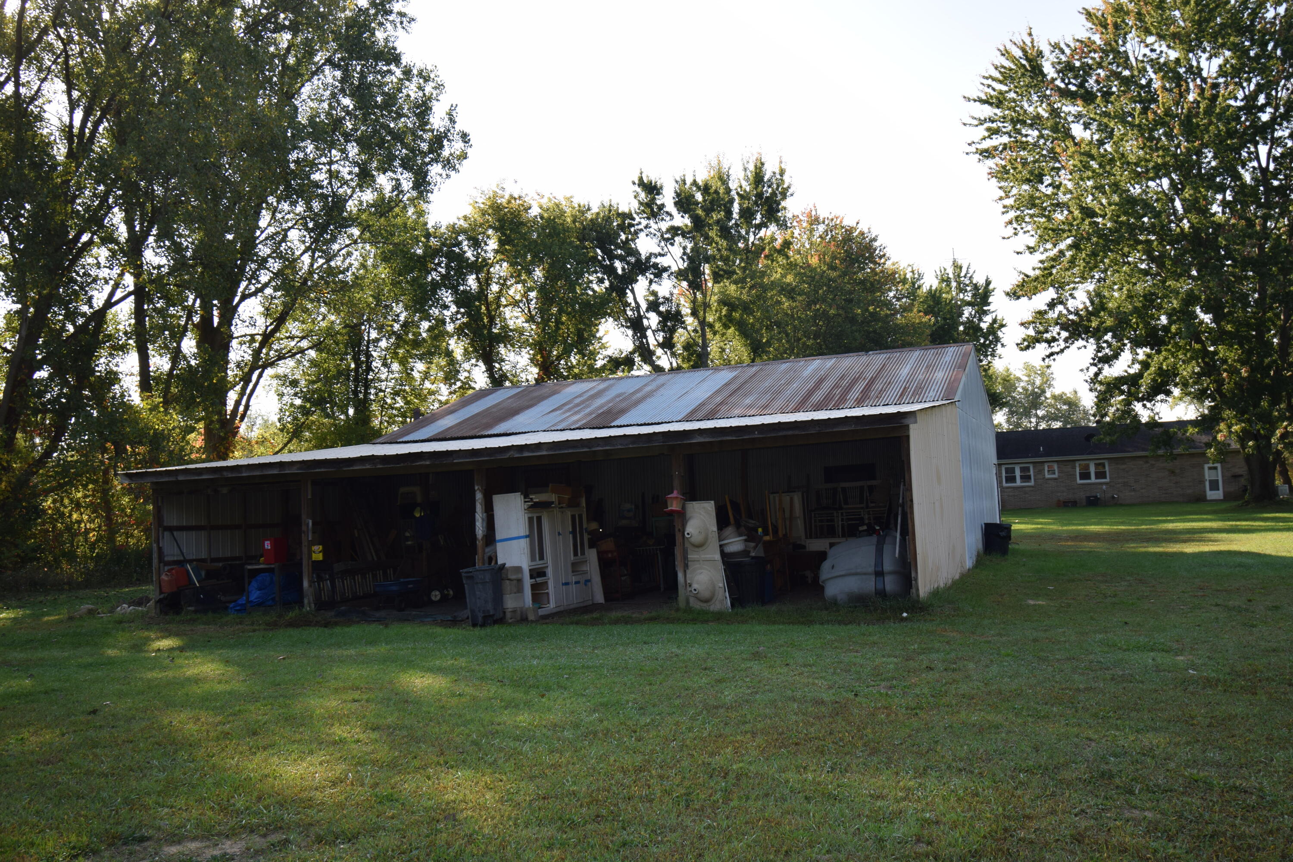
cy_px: 431
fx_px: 1077
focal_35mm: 30
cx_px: 646
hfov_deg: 61.9
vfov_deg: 43.6
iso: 100
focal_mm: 20
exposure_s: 1/160
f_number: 6.3
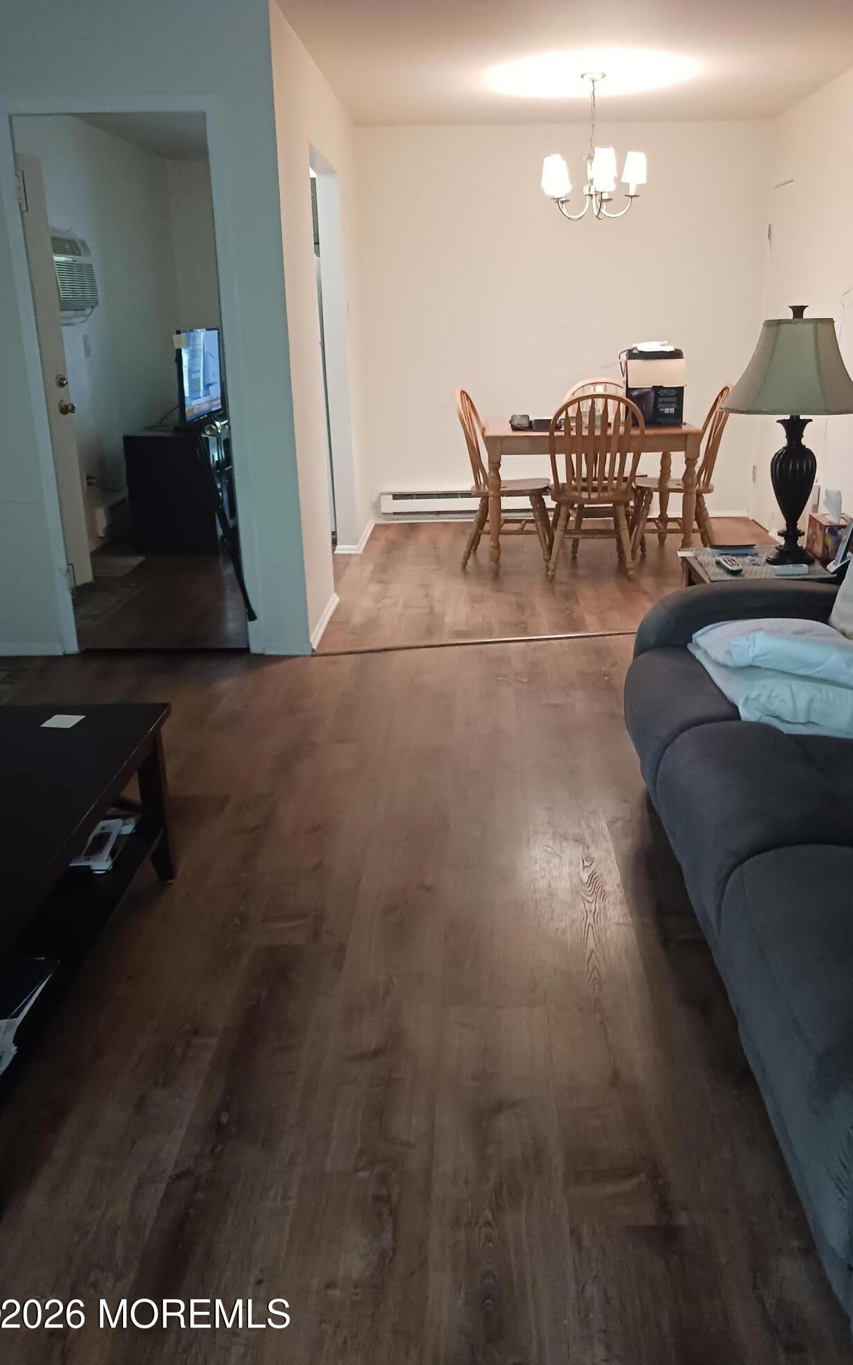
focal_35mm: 29
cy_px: 686
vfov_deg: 64.6
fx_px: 1079
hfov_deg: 43.1
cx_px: 486
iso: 800
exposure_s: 1/20
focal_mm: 4
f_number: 1.8
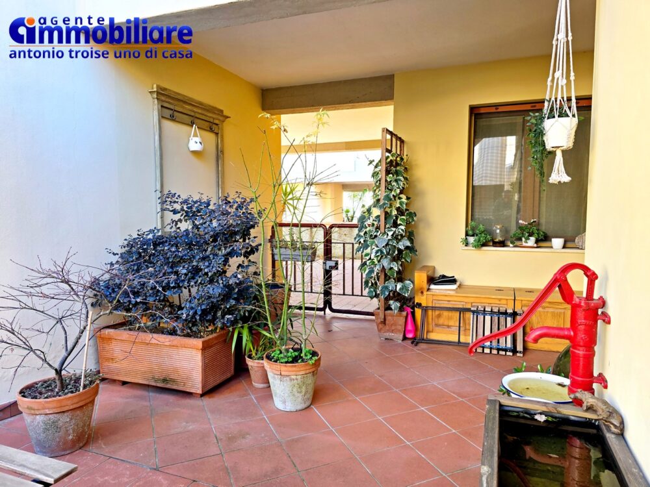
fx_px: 432
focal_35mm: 23
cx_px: 325
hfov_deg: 73.9
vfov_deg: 58.9
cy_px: 244
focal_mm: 6.3
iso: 64
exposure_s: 1/180
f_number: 1.7
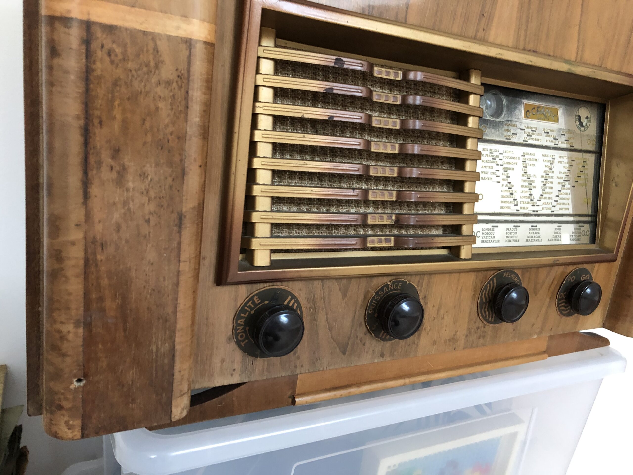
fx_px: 512
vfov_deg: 49.7
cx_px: 316
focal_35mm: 28
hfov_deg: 63.4
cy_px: 238
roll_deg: -6.7
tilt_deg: -11.6
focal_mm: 3.99
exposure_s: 1/8
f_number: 1.8
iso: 80
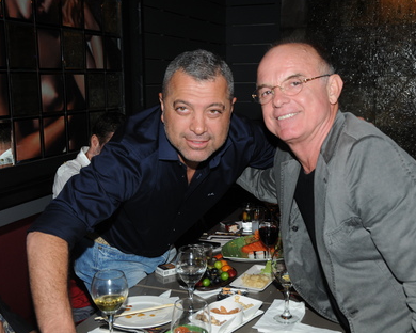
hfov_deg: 41.2
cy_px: 166
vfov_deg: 33.4
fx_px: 554
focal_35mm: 45
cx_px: 210
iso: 400
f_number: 5.6
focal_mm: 26
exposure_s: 1/60
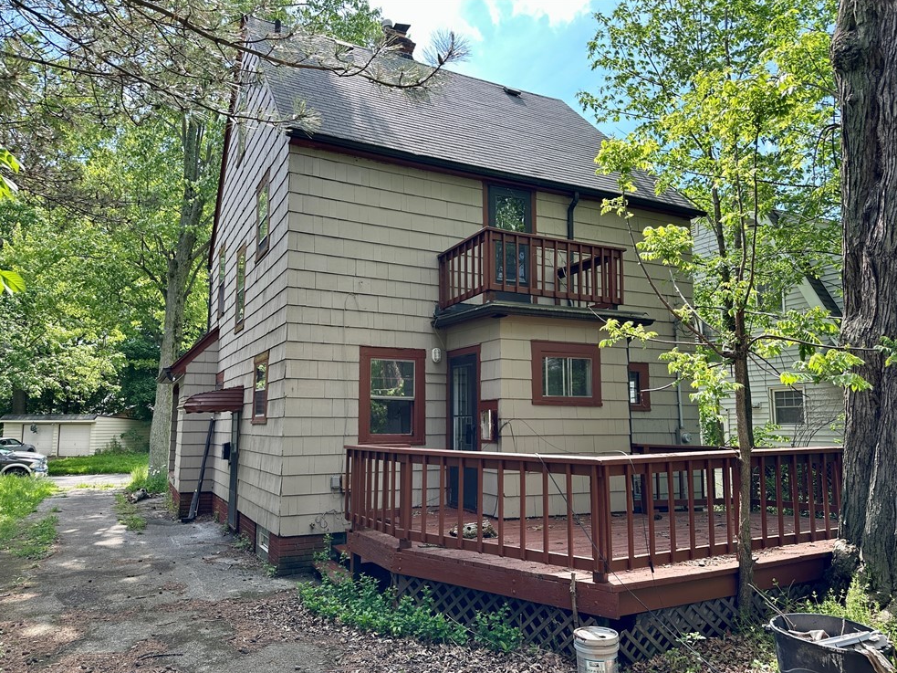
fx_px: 648
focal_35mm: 25
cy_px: 348
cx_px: 446
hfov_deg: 69.4
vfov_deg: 54.9
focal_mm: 6.86
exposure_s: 1/690
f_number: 1.78
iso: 80
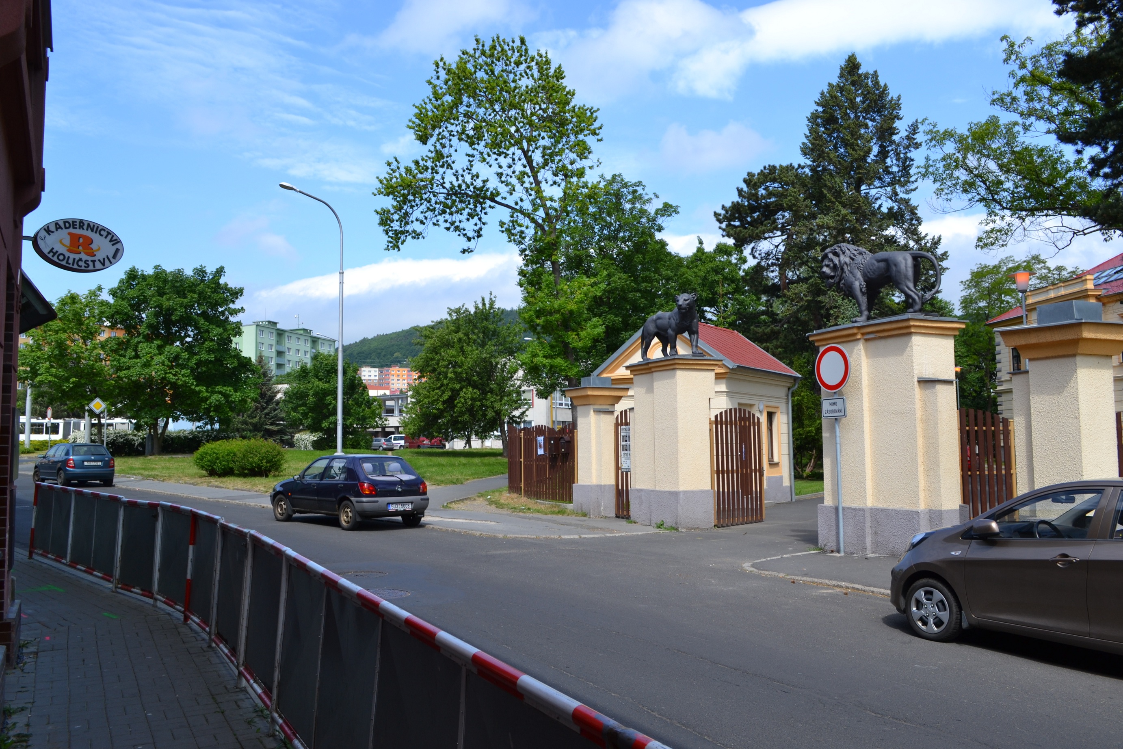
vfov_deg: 43.6
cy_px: 374
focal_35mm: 30
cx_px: 562
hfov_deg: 61.9
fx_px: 936
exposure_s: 1/200
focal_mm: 20
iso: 100
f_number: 7.1
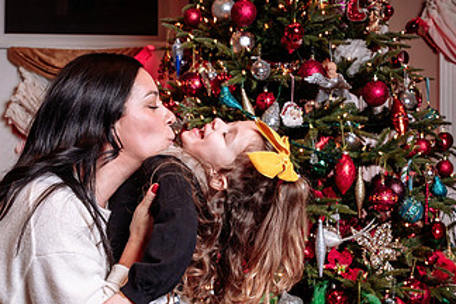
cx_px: 168
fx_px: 811
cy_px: 199
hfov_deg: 31.3
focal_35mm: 64
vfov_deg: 21.2
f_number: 4.5
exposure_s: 1/125
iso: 500
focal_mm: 28
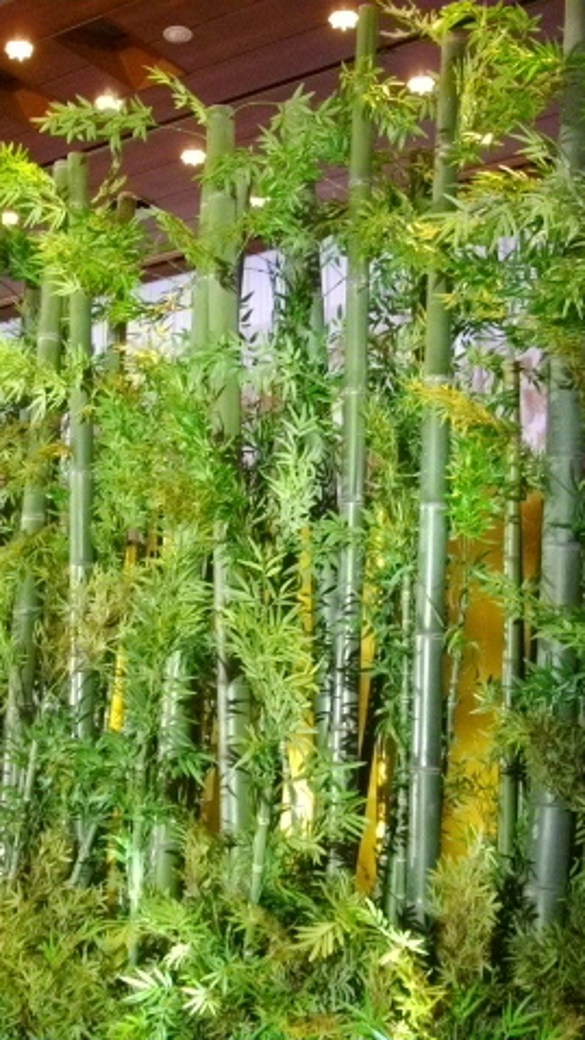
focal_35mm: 54
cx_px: 194
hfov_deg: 22.1
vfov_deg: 38.5
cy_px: 520
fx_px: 1489
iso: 339
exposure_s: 1/50
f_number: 2.8
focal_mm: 6.2
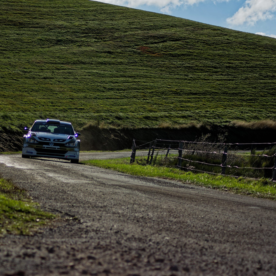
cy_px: 138
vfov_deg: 13.0
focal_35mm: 134
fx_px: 1209
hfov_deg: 13.0
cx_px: 82
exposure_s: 1/1250
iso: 125
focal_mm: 70
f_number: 4.5
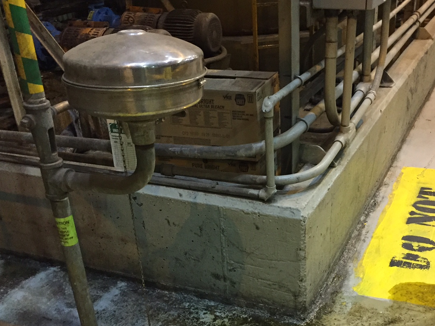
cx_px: 282
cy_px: 241
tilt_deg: -31.2
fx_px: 553
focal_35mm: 44
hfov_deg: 42.5
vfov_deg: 32.3
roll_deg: +3.9
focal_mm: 4.15
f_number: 2.2
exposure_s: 1/17
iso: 250
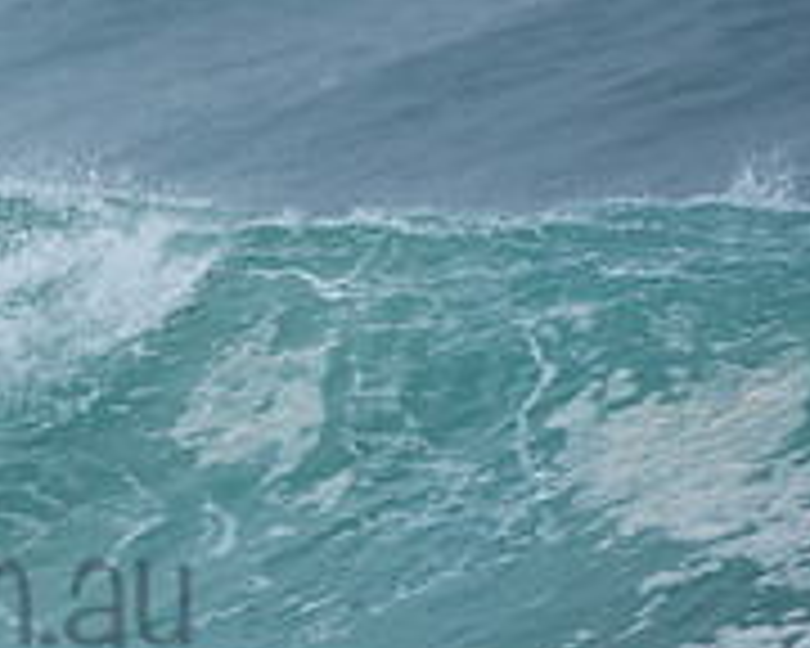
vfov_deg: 0.7
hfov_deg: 0.9
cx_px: -284
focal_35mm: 2271
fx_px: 54442
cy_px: 542
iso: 320
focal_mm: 500
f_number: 5.6
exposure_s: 1/1250
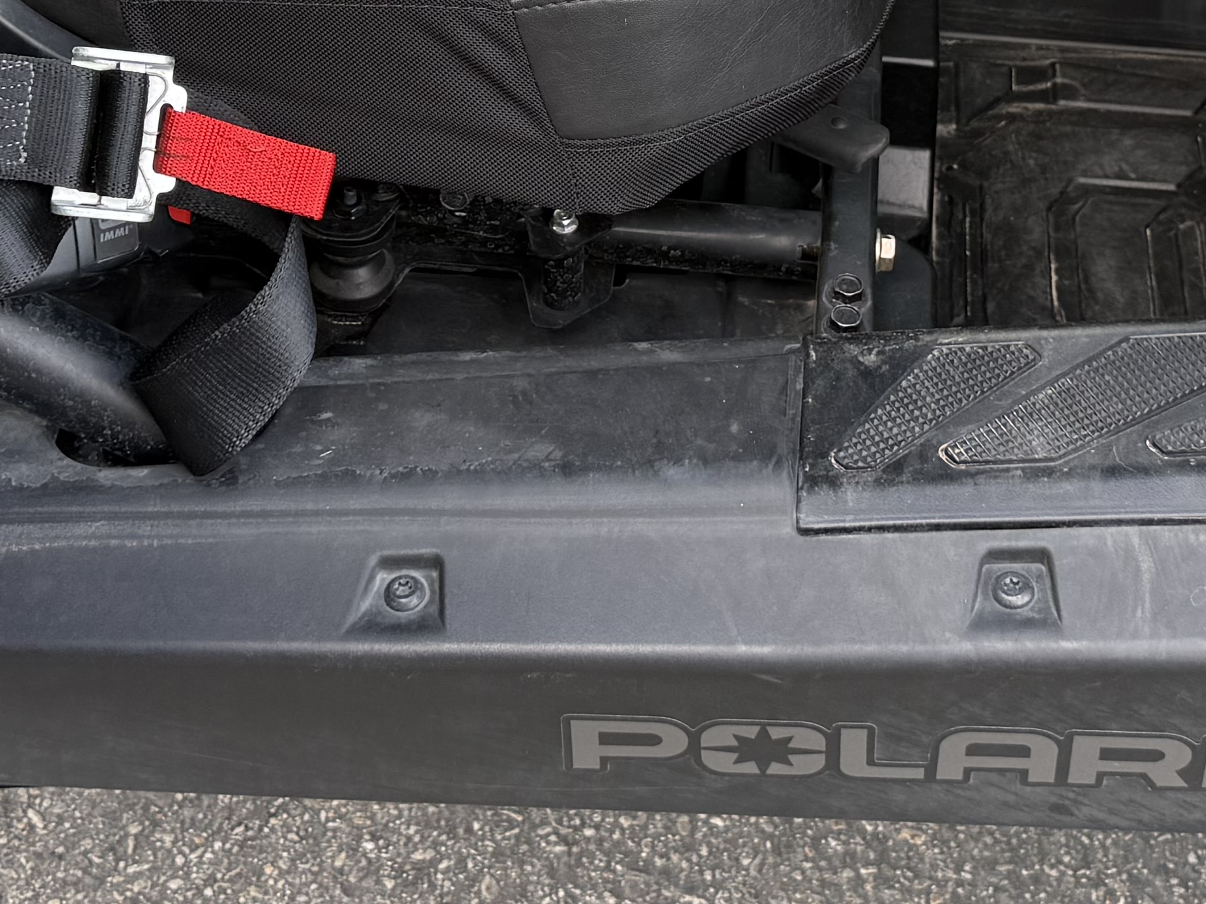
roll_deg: -2.2
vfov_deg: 18.7
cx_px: 656
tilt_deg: -33.8
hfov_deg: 26.0
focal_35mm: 75
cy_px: -150
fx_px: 2613
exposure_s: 1/200
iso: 64
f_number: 1.78
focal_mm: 6.76
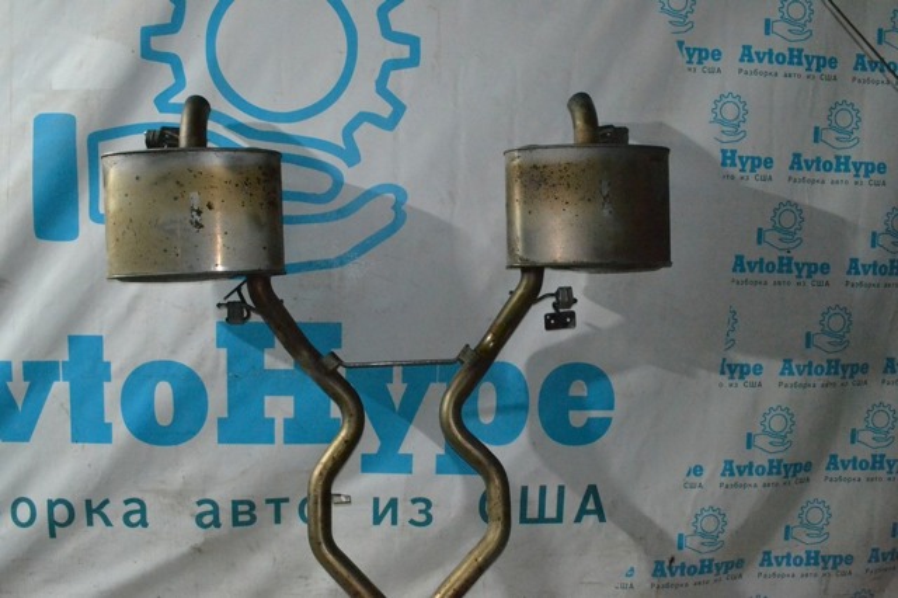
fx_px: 673
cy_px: 299
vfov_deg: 47.9
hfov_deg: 67.4
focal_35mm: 27
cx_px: 449
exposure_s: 1/160
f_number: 9
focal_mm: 18
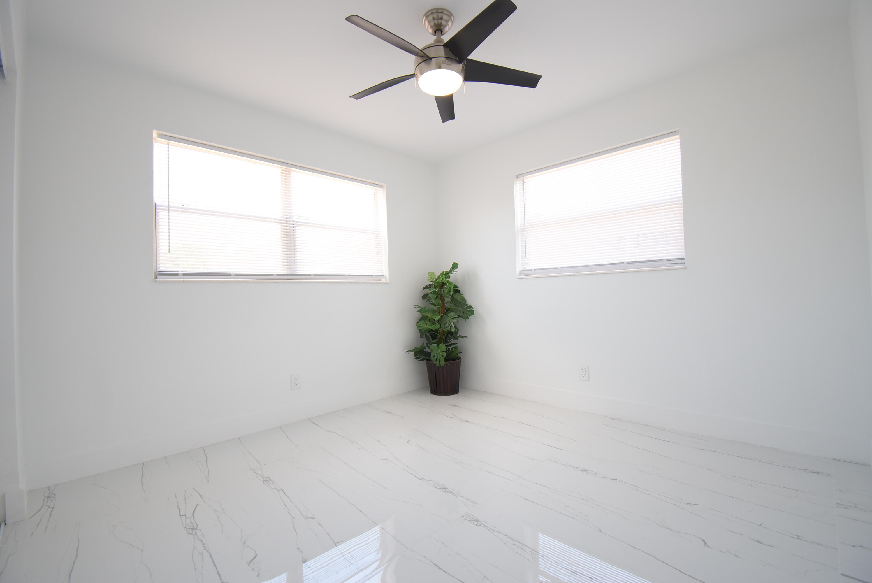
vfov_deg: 77.4
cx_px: 436
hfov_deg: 100.3
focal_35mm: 15
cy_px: 292
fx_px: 364
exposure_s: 1/80
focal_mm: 10
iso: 400
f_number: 4.5
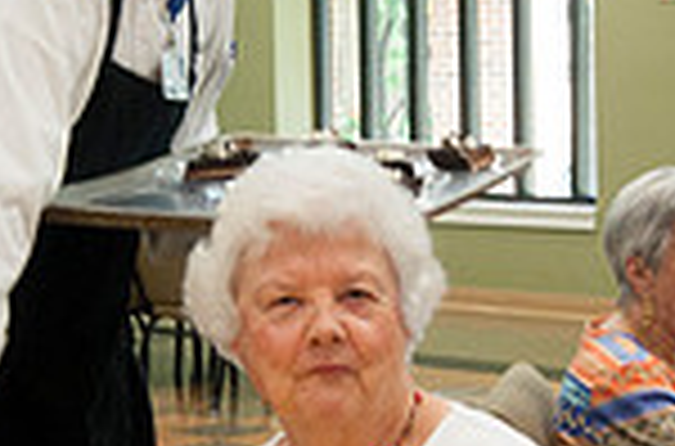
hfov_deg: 16.1
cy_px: 331
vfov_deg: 10.6
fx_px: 2392
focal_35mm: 128
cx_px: 342
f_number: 3.8
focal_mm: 22
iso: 400
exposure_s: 1/60
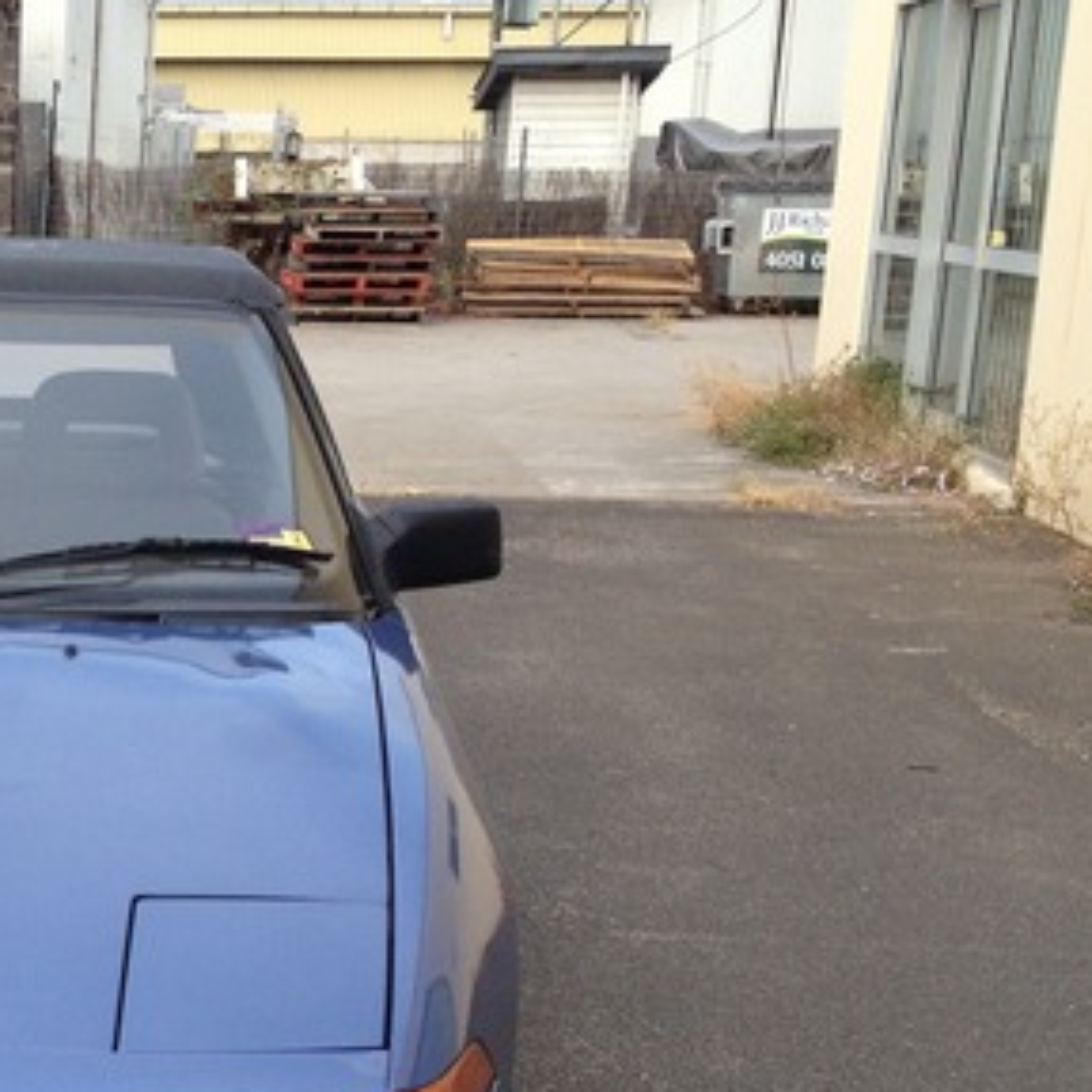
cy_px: 914
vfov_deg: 19.9
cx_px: -144
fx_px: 3069
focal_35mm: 86
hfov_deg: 19.2
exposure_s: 1/251
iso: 50
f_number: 2.4
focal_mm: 4.28
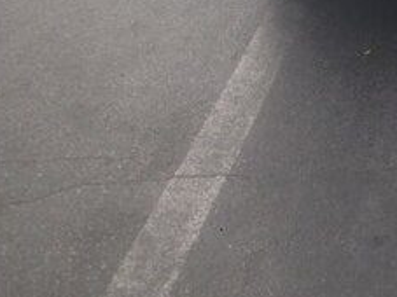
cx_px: 498
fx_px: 1100
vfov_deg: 14.6
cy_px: -111
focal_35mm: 96
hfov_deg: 19.1
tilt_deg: -14.8
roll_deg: +0.1
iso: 50
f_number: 2.4
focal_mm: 4.12
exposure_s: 1/577
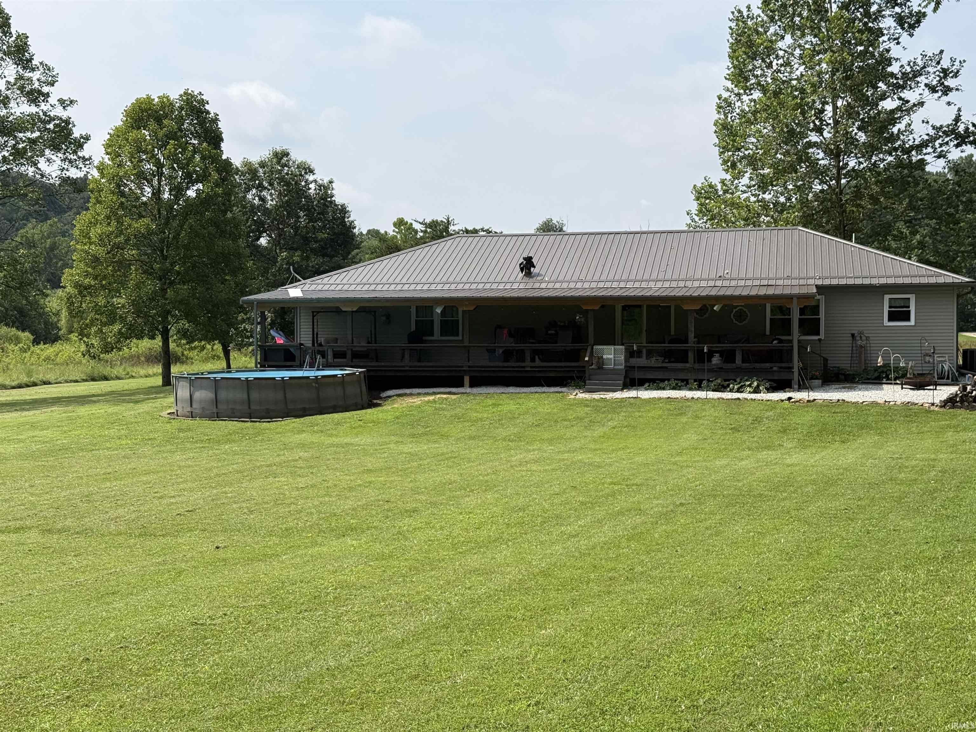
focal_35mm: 48
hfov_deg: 39.7
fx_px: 1353
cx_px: 488
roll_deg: +0.1
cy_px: 366
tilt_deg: -2.2
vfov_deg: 30.3
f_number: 1.78
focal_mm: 6.76
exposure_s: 1/6536
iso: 80
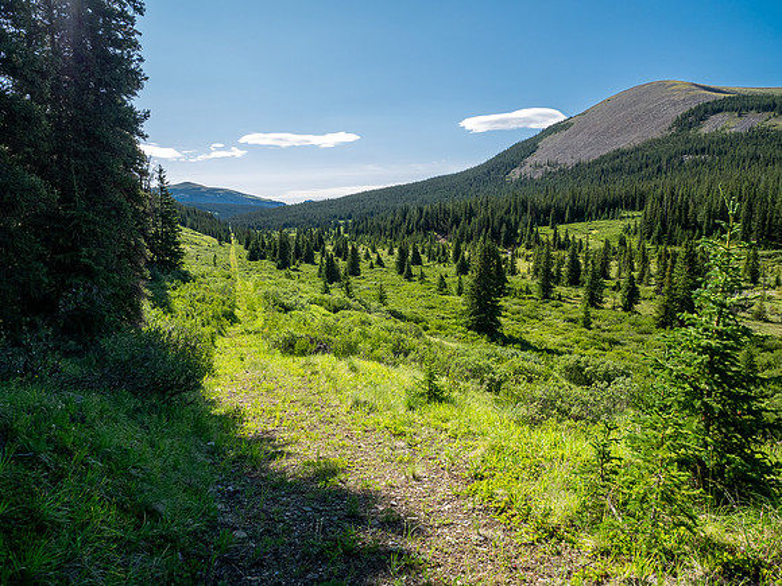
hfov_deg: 71.6
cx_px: 391
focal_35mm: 24
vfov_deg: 56.8
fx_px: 542
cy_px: 293
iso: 200
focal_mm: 12
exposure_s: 1/80
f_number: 9
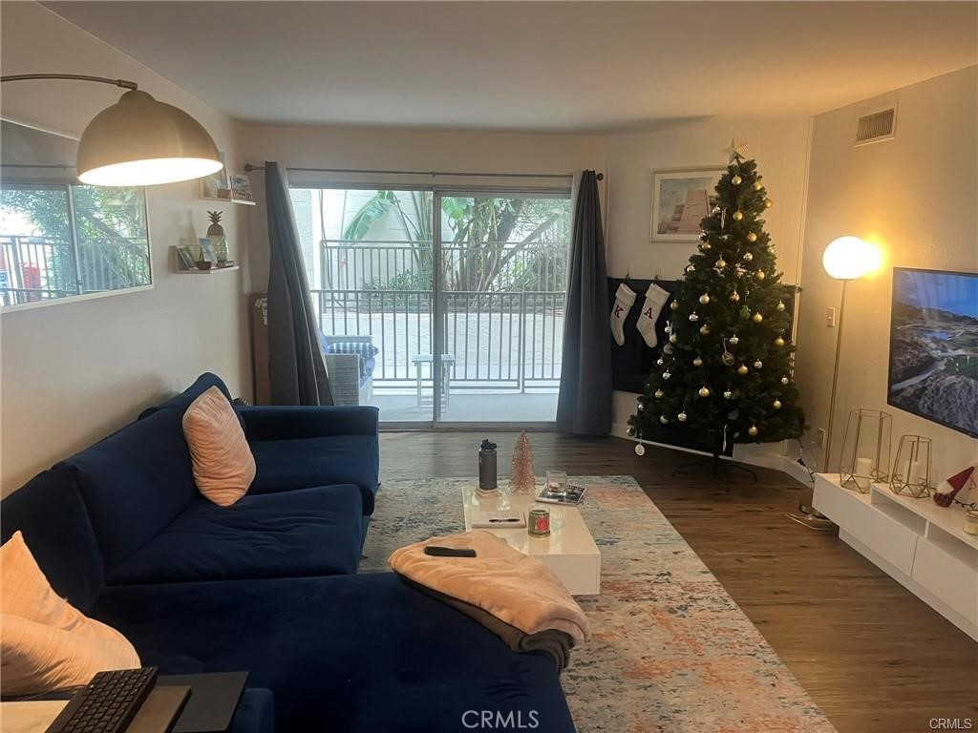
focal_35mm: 26
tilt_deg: -5.1
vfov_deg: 53.1
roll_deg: +0.3
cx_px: 489
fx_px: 735
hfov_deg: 67.3
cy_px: 366
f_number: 1.6
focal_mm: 5.1
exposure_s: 1/60
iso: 200
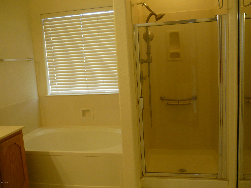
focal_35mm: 33
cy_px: 94
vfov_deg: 42.9
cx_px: 126
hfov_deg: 55.4
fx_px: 239
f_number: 2.8
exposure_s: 1/30
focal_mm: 5.5
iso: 160
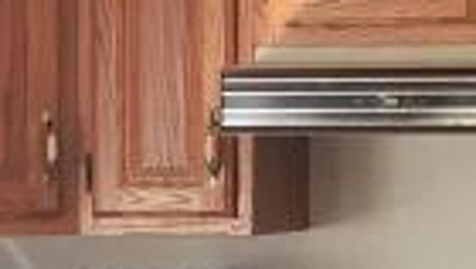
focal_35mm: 231
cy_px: 453
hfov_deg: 9.3
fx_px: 2918
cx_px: 41
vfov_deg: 5.2
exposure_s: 1/30
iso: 40
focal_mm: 4.15
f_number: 2.2
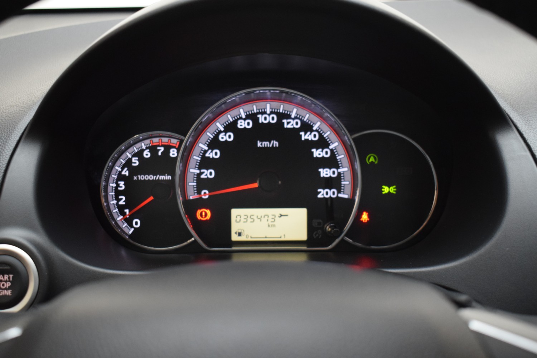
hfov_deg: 42.3
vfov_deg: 28.9
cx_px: 268
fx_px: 694
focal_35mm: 46
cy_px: 179
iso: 2200
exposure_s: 1/60
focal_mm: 31
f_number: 4.2
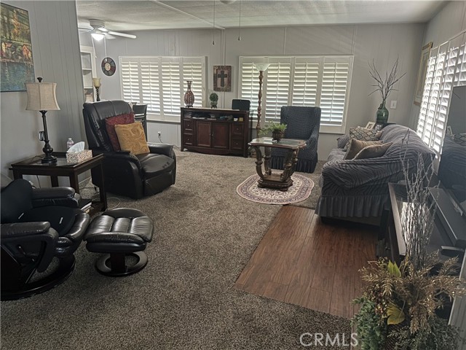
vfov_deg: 56.8
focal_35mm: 24
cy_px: 175
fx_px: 323
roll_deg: -1.2
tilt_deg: -15.3
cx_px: 233
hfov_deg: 71.6
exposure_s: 1/40
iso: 800
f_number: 1.78
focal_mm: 6.86
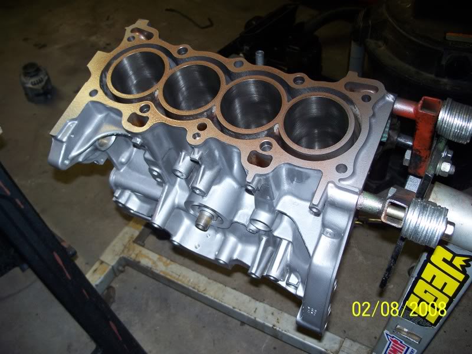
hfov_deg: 50.1
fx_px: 505
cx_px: 236
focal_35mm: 37
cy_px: 177
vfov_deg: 38.7
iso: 125
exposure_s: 1/60
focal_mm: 7.8
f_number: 2.8
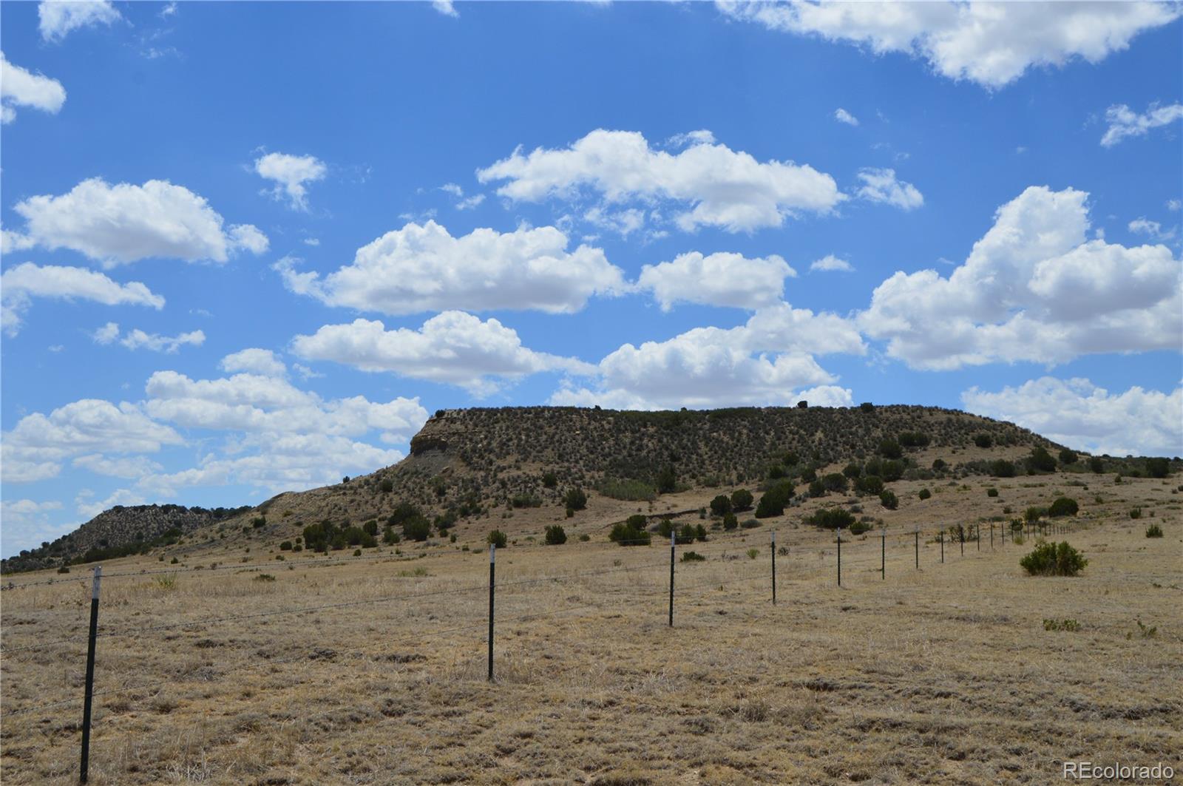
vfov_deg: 34.1
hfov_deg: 49.6
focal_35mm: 39
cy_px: 393
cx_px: 592
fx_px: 1280
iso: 200
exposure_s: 1/500
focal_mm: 26
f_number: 11
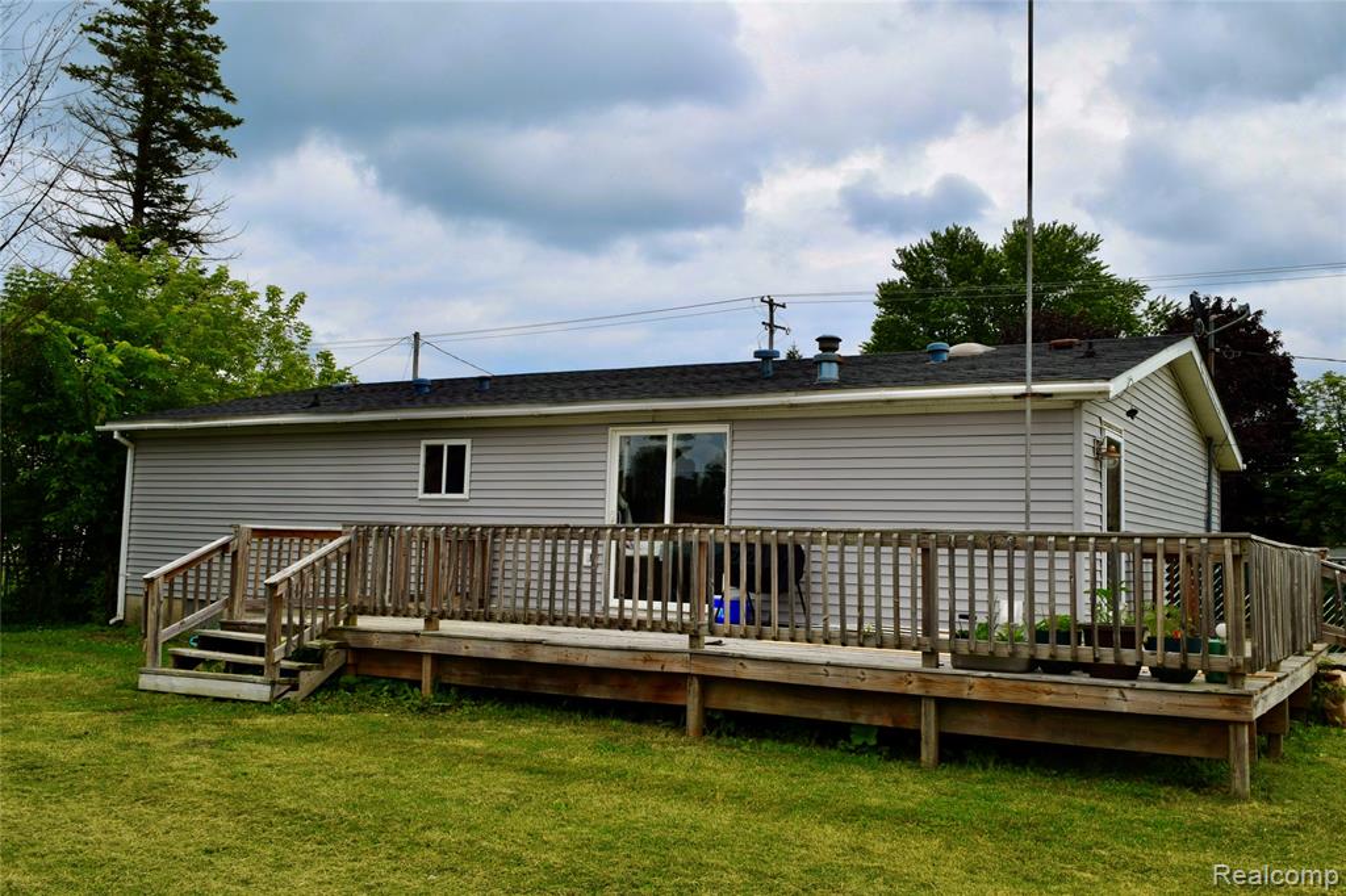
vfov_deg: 39.9
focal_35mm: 33
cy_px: 448
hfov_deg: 57.2
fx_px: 1233
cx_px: 673
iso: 100
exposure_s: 1/200
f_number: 11
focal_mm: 22
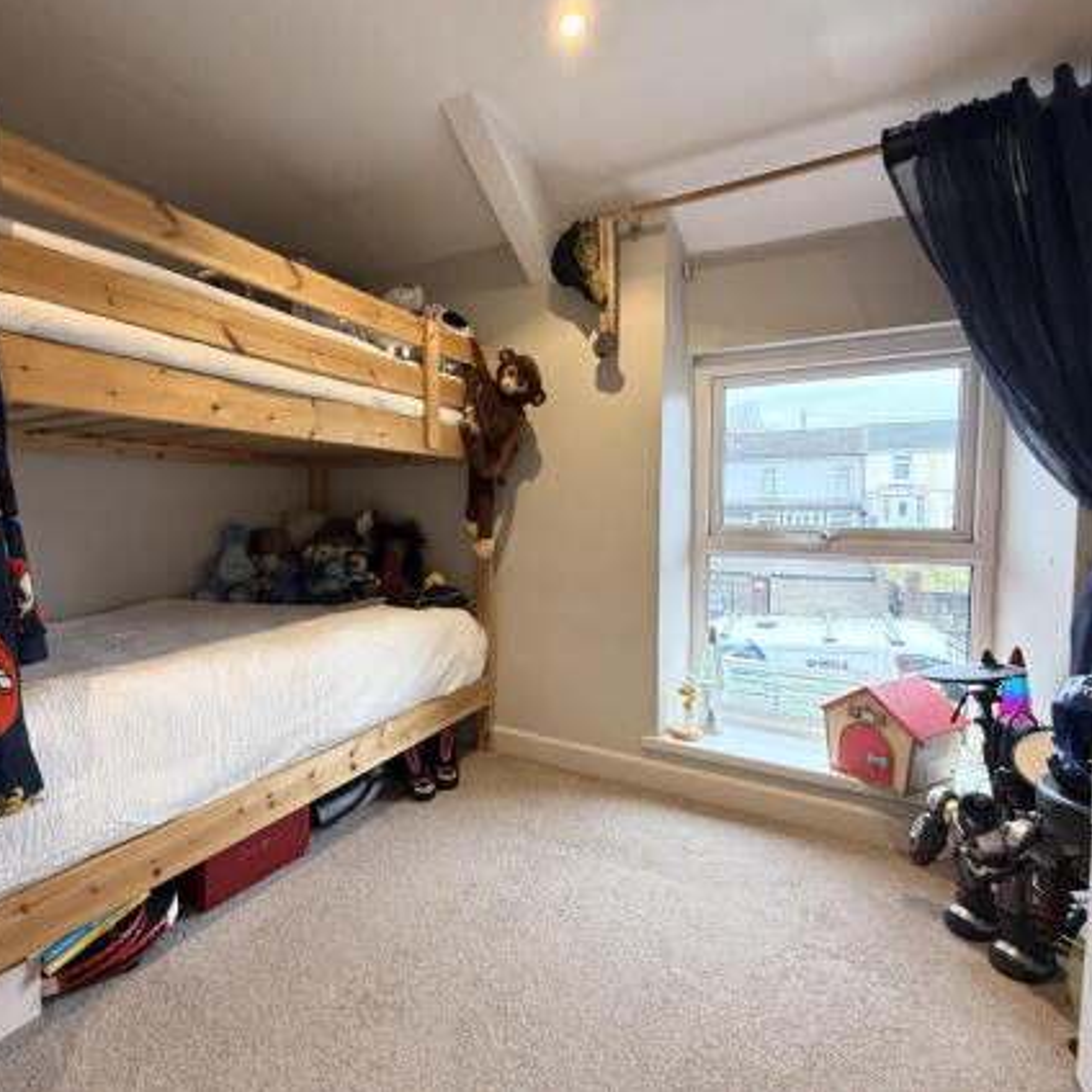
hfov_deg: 83.7
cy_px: 537
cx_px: 485
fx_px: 607
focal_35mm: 17
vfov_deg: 84.0
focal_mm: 2.22
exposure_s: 1/100
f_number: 2.2
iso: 160
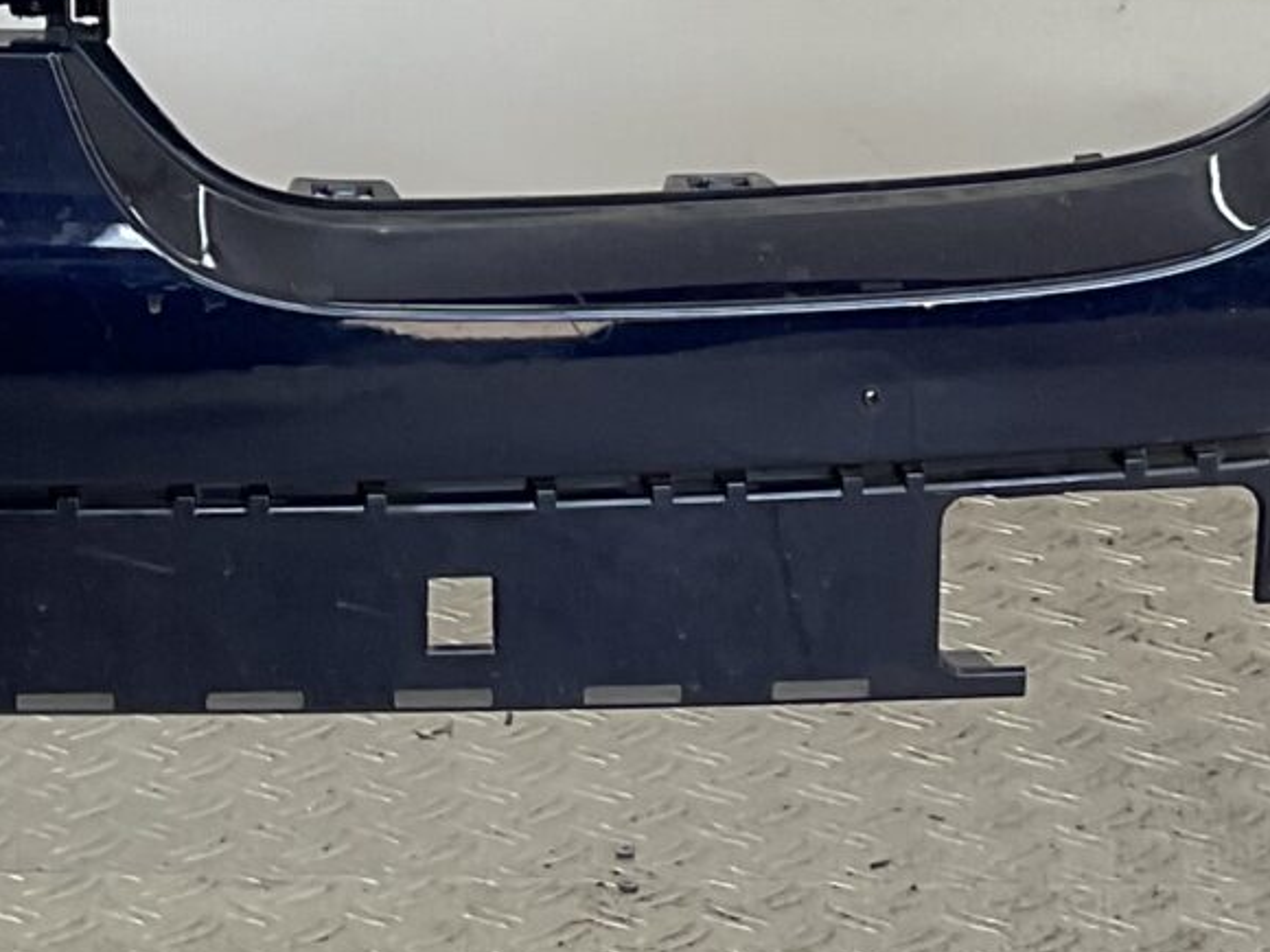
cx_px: -57
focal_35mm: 128
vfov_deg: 11.3
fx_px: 4696
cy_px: -260
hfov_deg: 15.1
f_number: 1.8
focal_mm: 3
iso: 16
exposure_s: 1/194
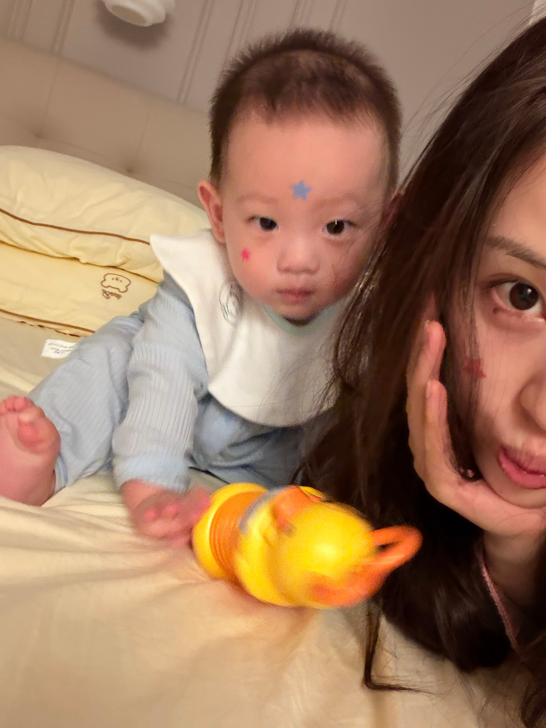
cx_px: 273
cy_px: 364
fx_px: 631
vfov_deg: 60.0
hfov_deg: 46.8
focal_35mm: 30
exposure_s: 1/25
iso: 500
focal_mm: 2.71
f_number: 1.9
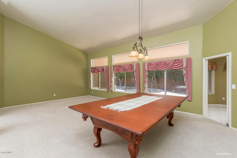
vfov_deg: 77.3
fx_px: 99
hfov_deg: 100.4
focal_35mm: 15
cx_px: 118
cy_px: 79
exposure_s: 1/200
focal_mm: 10
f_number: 6.3
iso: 640
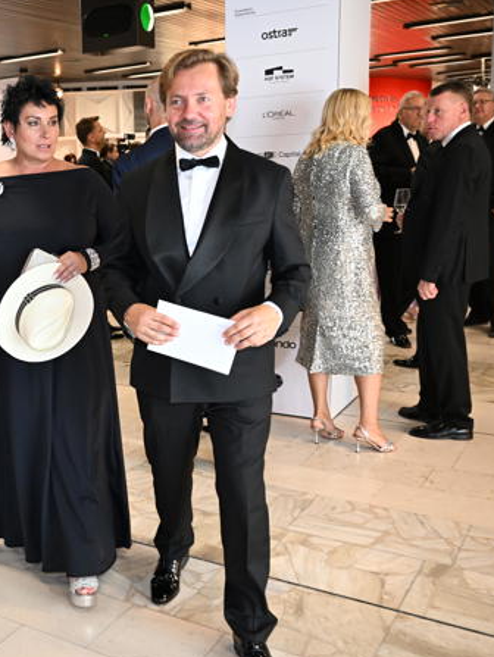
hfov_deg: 31.7
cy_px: 334
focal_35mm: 43
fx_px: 817
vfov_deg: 43.8
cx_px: 29
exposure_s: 1/80
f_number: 4
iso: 2500
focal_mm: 29
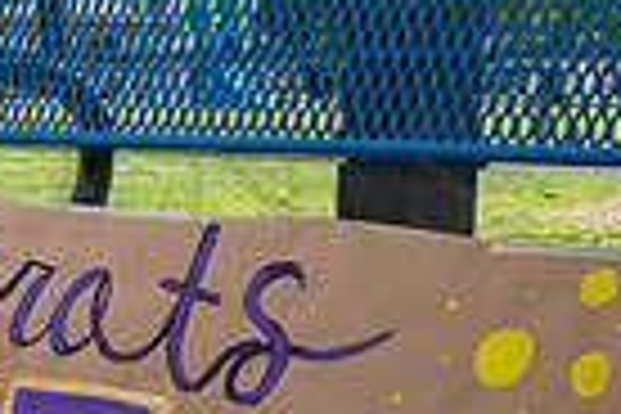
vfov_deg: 10.6
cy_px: 352
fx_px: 2225
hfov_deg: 14.9
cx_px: -278
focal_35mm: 129
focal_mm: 28.5
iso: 400
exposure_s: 1/500
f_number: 10
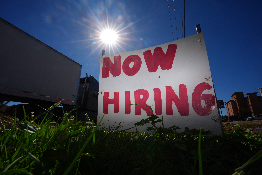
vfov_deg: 73.7
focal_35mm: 16
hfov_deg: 96.7
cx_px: 131
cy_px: 88
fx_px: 116
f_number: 22
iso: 125
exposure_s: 1/160
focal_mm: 16
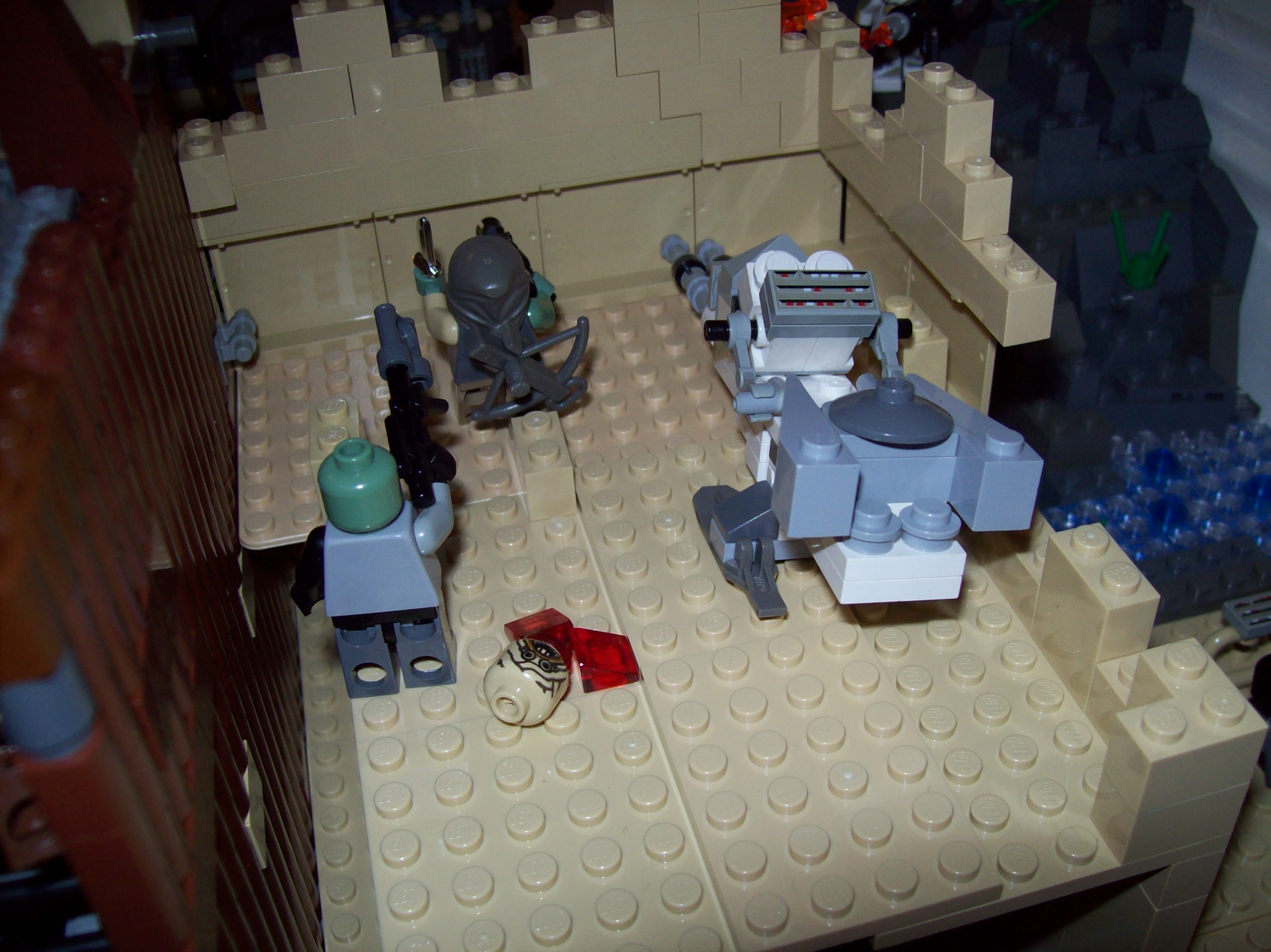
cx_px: 636
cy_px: 476
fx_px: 1321
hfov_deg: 51.4
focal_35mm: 36
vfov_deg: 39.6
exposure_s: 1/64
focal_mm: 6
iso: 80
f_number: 2.7
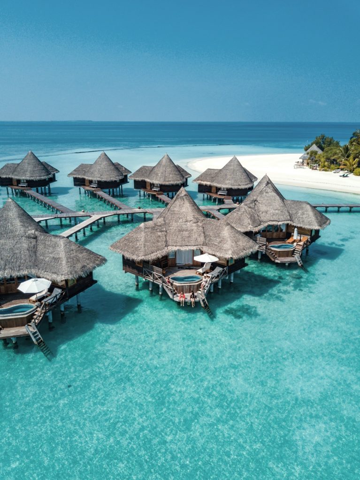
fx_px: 361
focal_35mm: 26
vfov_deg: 67.3
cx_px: 180
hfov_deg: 53.0
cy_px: 240
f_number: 2.2
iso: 100
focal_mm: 4.73
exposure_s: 1/2500
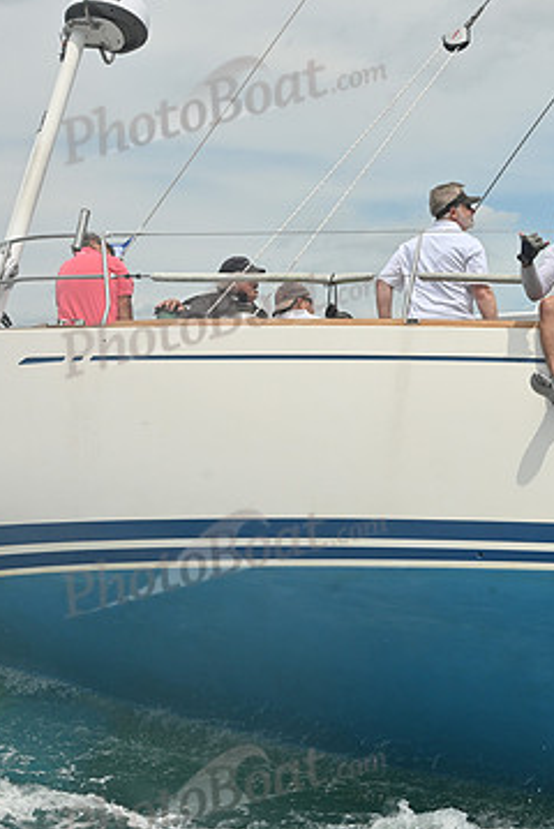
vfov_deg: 18.1
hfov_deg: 12.1
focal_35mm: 113
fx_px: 2603
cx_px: 508
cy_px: 405
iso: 250
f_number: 9
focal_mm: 70
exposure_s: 1/1250
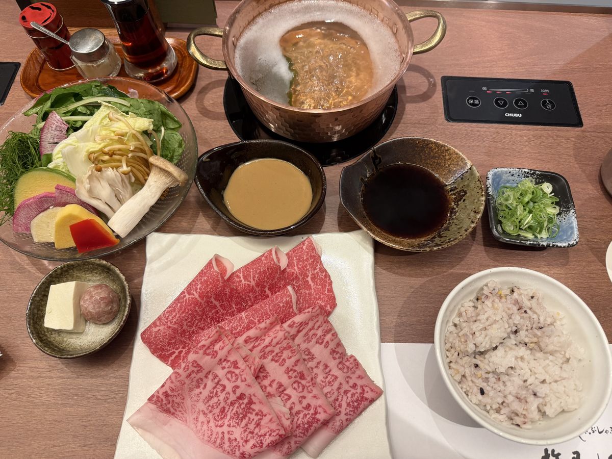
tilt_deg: -64.4
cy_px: 230
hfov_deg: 71.6
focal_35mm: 24
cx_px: 306
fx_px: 424
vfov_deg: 56.8
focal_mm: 6.76
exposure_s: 1/120
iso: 160
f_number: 1.78
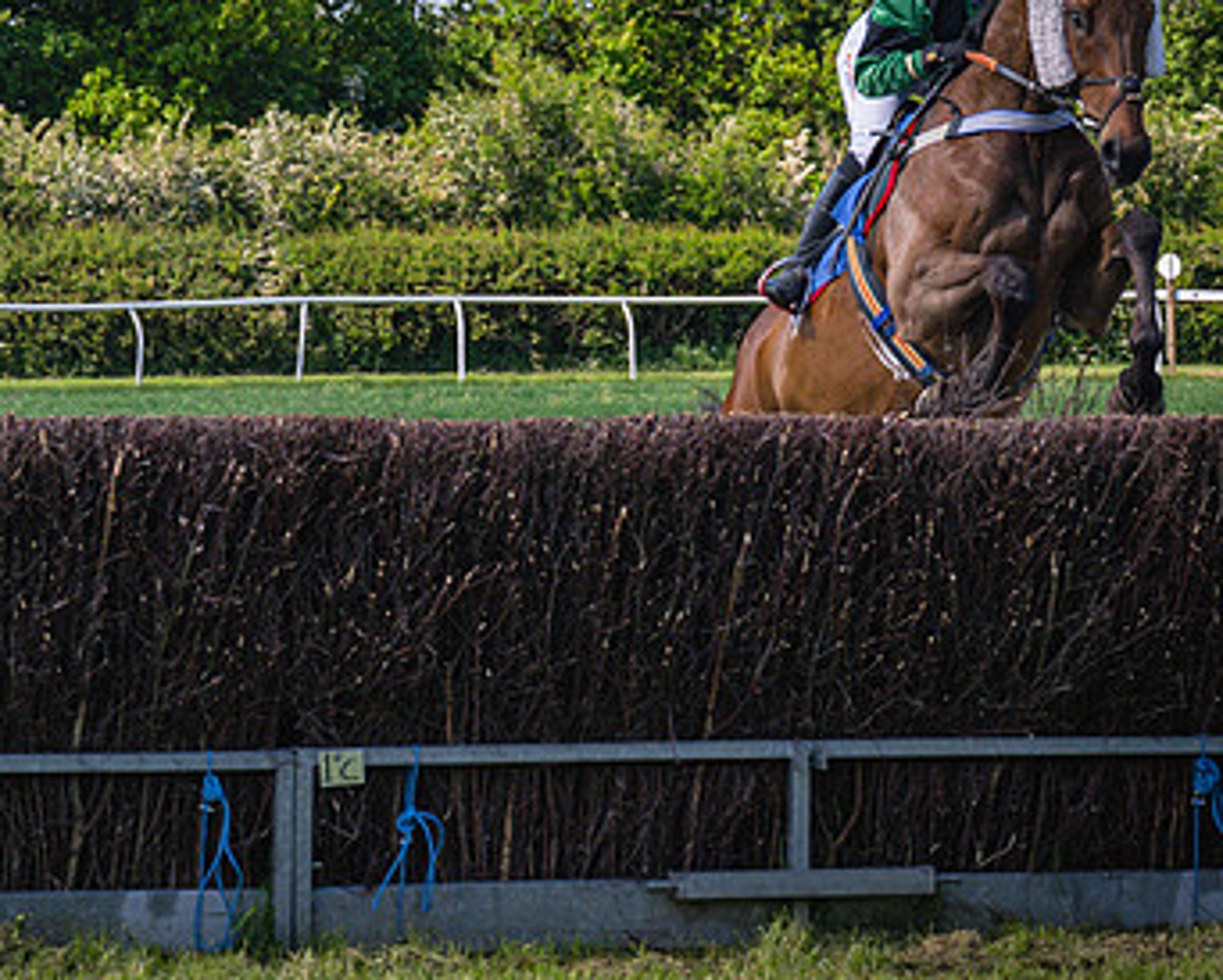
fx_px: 10032
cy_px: 275
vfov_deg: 5.6
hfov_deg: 7.0
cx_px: 351
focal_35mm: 277
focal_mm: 92
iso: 400
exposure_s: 1/2000
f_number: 5
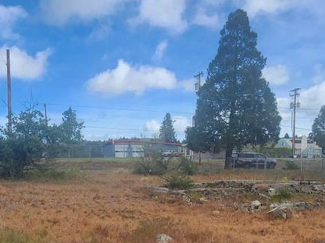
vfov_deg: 35.7
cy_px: 213
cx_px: 151
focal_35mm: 38
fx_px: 357
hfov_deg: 49.0
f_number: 2.2
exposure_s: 1/1584
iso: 50
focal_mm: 2.2
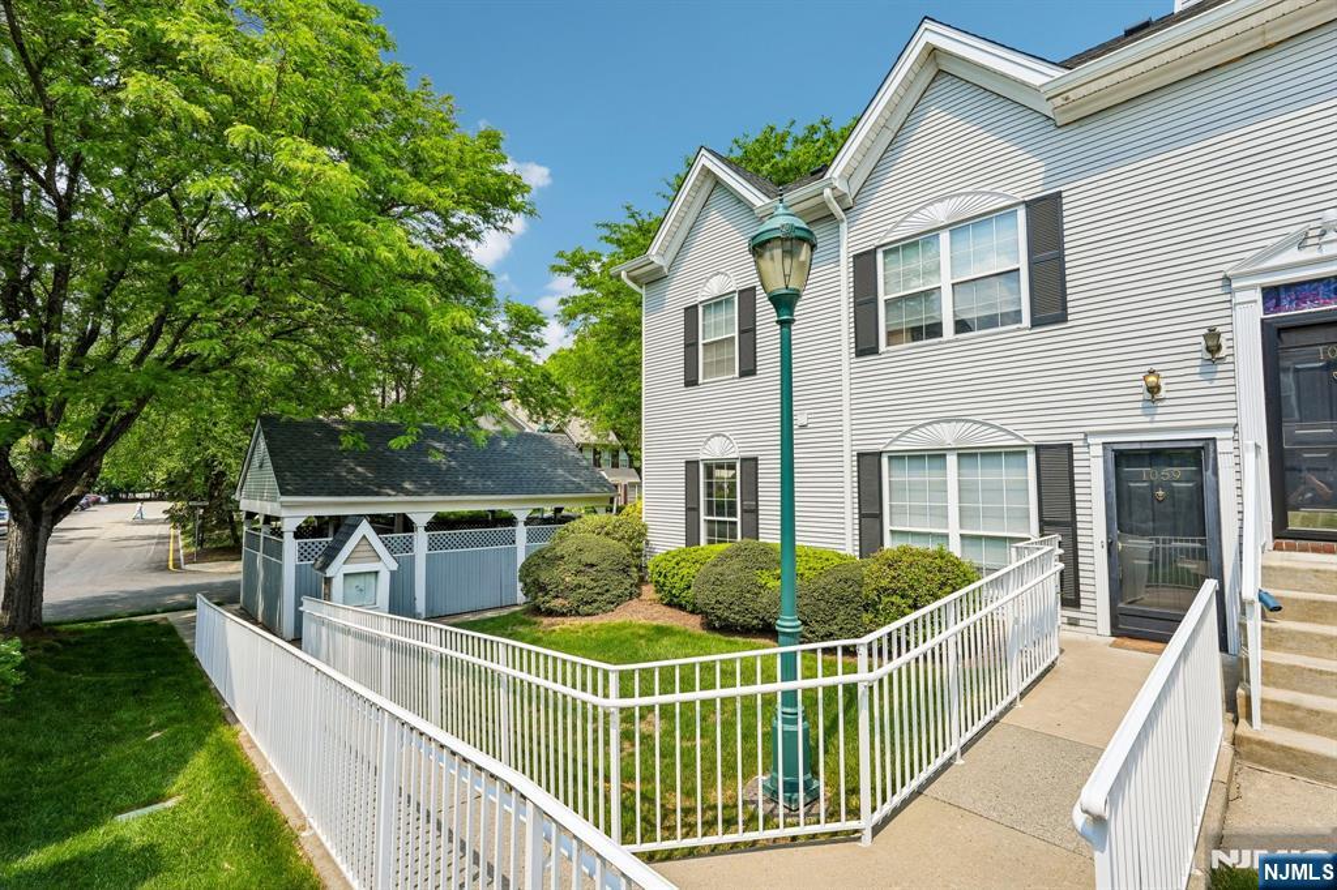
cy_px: 445
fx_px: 613
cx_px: 668
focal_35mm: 16
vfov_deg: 72.0
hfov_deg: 95.0
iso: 100
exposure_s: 1/200
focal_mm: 16.5
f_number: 8
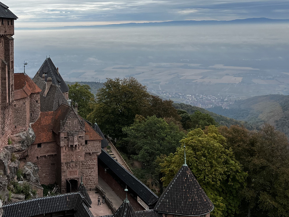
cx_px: 65
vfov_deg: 27.2
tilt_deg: -4.3
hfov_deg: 35.2
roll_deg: +1.4
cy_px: 55
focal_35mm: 53
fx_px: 443
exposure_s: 1/1724
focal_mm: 5.7
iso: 50
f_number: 1.5
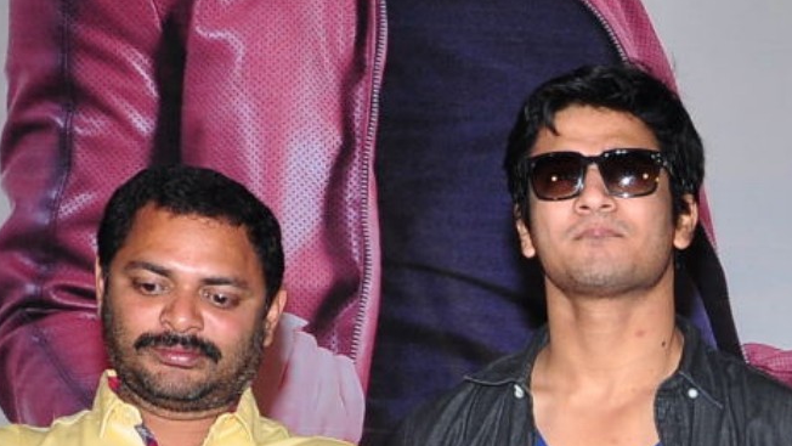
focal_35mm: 163
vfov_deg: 7.2
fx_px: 3424
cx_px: 1183
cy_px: 897
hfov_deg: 12.5
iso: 500
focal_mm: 30
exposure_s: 1/125
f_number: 6.3
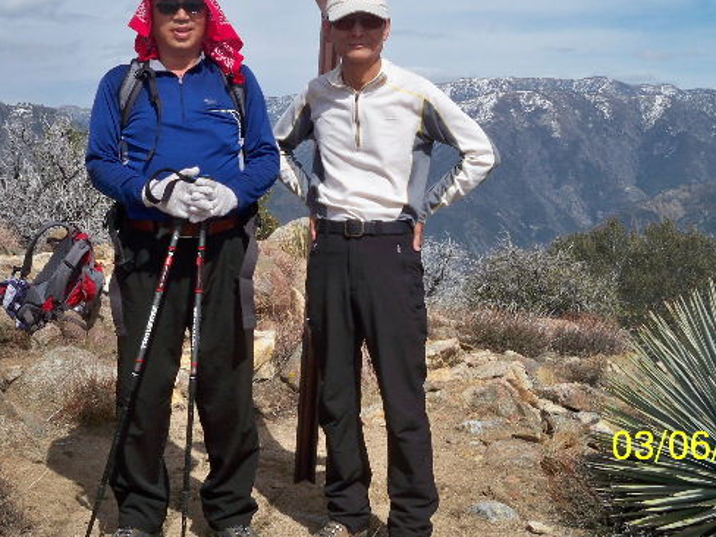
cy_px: 131
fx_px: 1158
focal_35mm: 56
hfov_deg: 34.3
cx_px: 330
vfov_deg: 25.8
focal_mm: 6.3
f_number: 4.7
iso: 64
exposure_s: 1/640
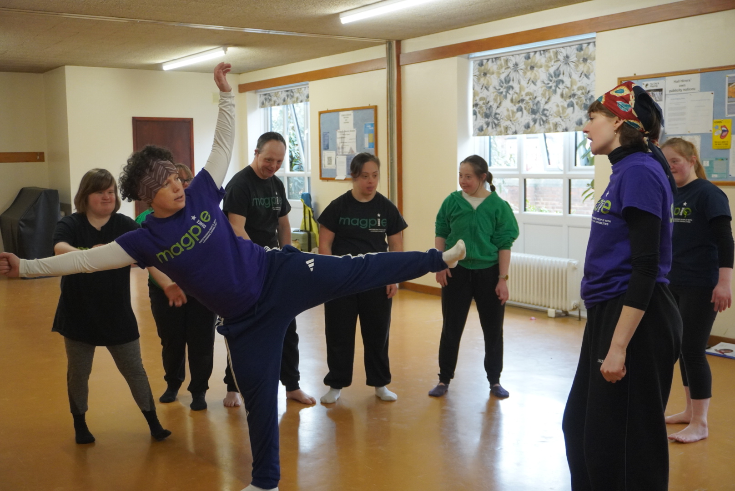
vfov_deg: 31.9
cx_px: 368
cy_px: 246
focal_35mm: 42
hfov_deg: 46.4
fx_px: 858
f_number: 4.5
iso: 2500
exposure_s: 1/160
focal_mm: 28
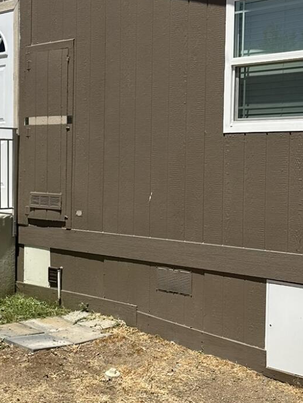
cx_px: 125
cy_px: 183
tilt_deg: -0.7
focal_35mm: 69
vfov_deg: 28.1
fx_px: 805
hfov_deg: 21.3
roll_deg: -1.6
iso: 80
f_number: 1.78
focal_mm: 6.86
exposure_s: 1/6211
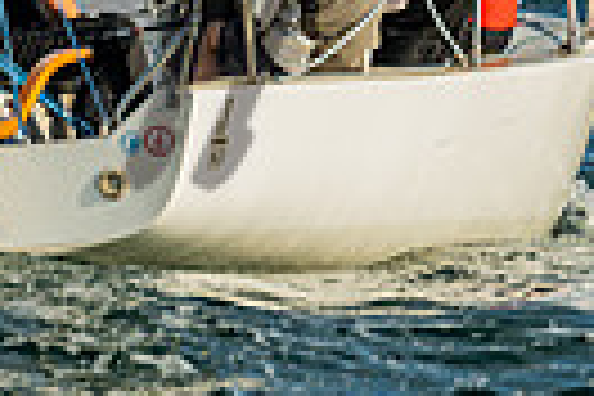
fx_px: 17703
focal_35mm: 1073
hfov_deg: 1.9
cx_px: -210
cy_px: -433
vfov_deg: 1.3
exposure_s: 1/500
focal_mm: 190
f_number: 6.3
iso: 250
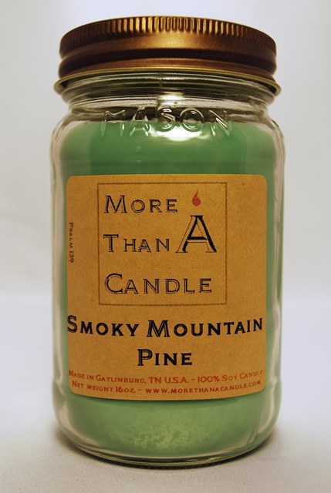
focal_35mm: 48
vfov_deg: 41.1
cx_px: 166
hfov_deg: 28.2
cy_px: 246
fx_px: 659
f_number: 5
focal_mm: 32
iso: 200
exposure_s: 1/100
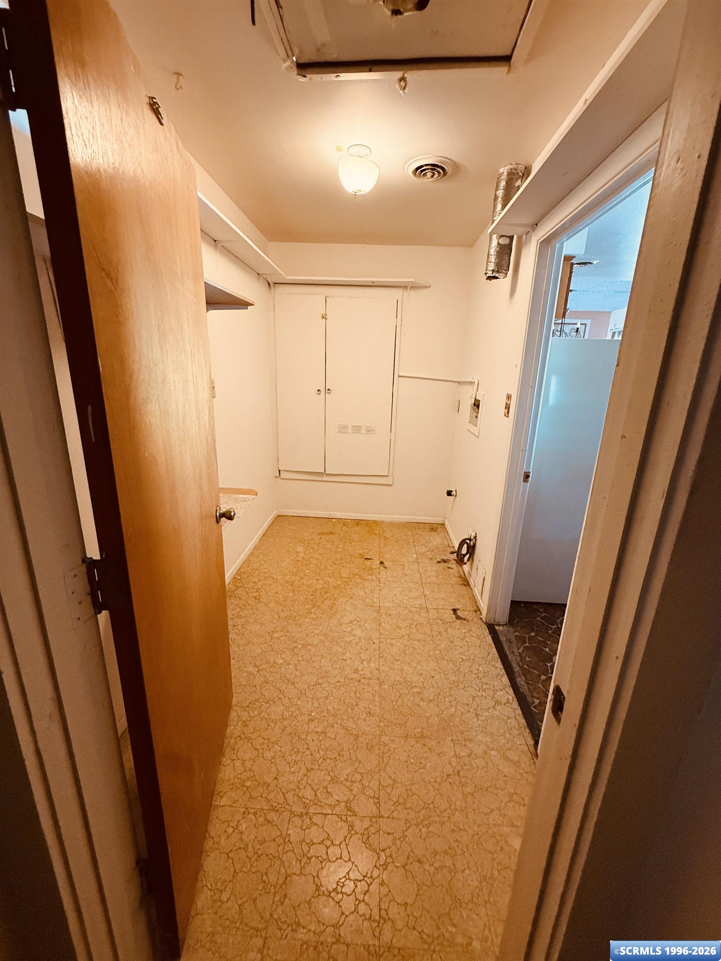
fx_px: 389
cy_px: 480
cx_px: 360
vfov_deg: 102.1
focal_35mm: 14
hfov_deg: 85.7
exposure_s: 1/60
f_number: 2.2
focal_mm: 2.22
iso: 500
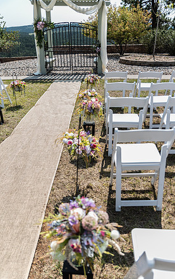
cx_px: 91
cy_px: 139
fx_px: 229
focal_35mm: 30
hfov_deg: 41.8
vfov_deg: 62.9
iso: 31
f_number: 2.8
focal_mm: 29
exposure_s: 1/400
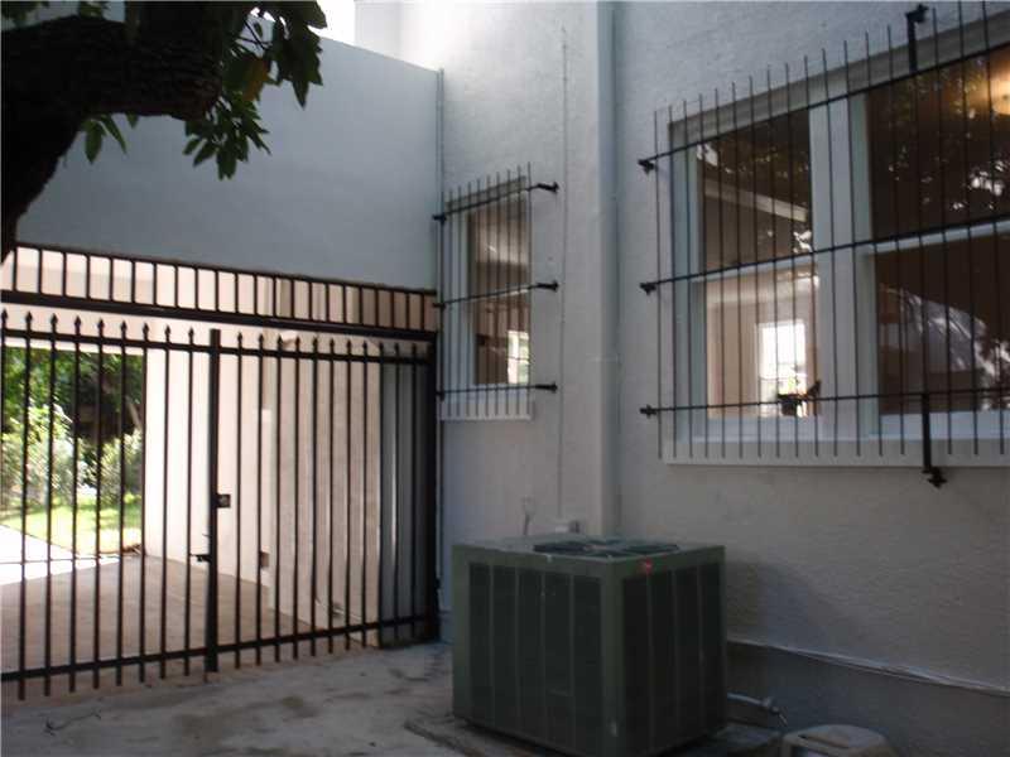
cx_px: 505
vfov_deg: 41.8
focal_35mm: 34
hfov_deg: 54.0
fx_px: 992
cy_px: 378
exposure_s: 1/60
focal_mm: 6.07
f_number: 3.5
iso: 64
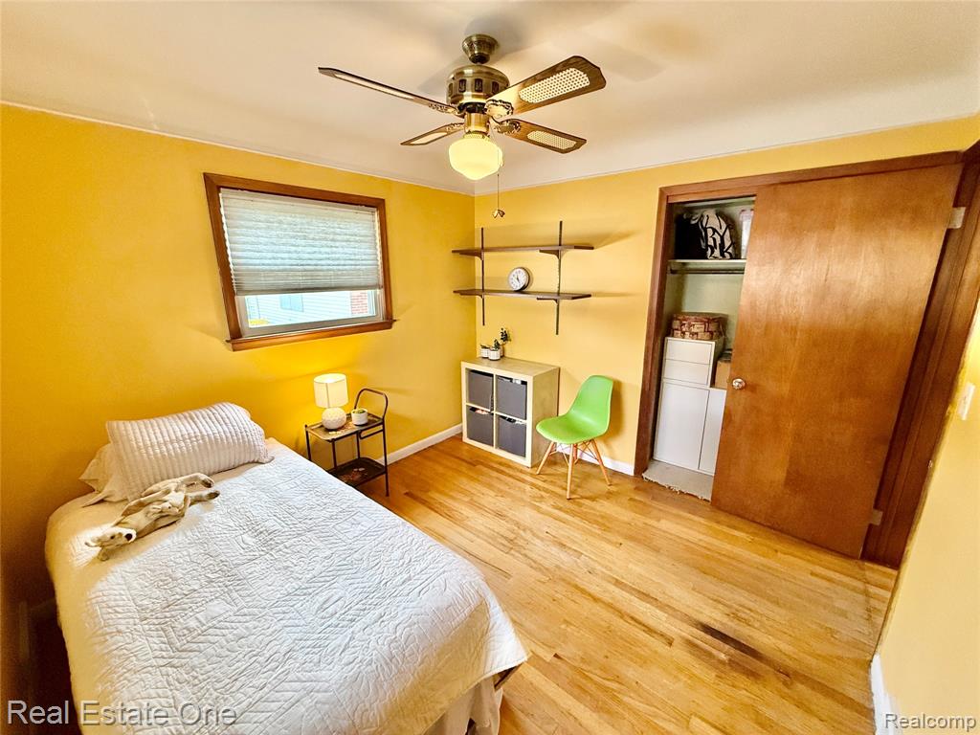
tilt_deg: -14.0
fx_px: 396
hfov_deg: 102.1
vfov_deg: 85.7
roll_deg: +0.5
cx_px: 490
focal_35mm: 14
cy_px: 368
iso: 400
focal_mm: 2.22
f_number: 2.2
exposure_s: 1/120
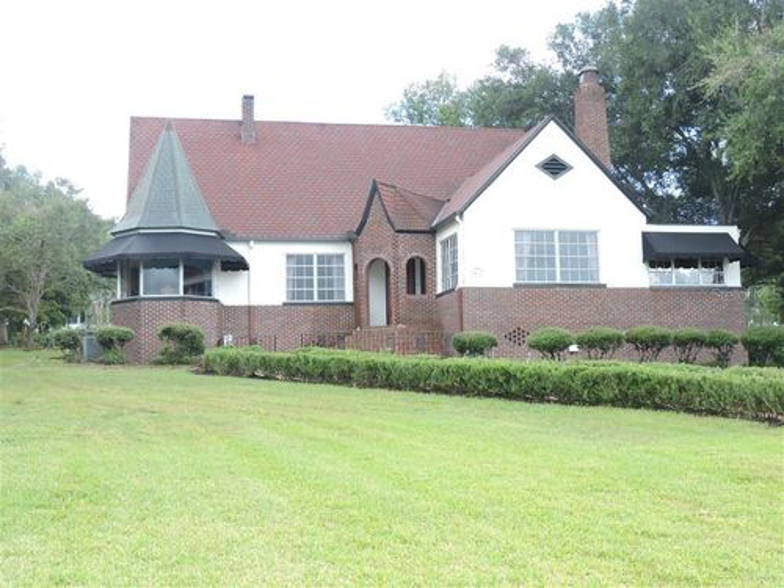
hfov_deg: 40.4
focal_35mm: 47
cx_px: 392
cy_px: 294
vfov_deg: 30.9
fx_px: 1064
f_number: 3.5
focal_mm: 8.4
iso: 720
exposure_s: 1/400
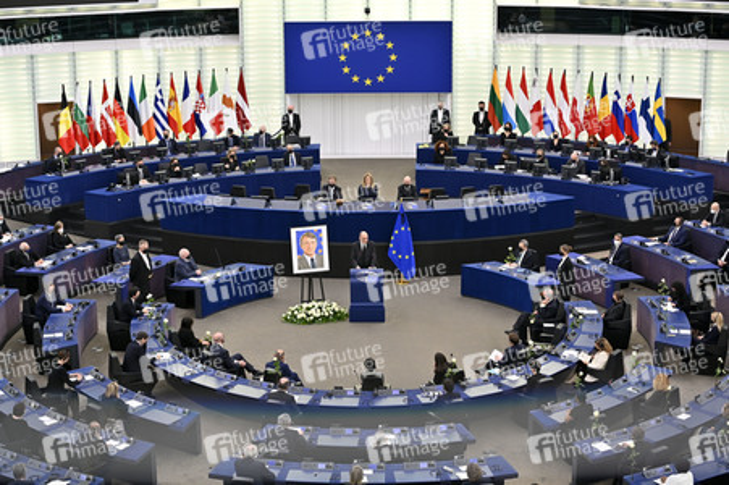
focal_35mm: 70
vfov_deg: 19.4
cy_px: 242
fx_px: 1416
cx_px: 364
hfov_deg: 28.9
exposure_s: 1/250
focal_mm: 70
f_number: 2.8
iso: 800
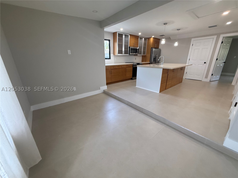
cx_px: 119
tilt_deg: -17.5
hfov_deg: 102.1
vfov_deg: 85.7
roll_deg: +0.3
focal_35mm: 14
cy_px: 89
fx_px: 96
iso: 250
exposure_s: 1/120
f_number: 2.2
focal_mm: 2.22
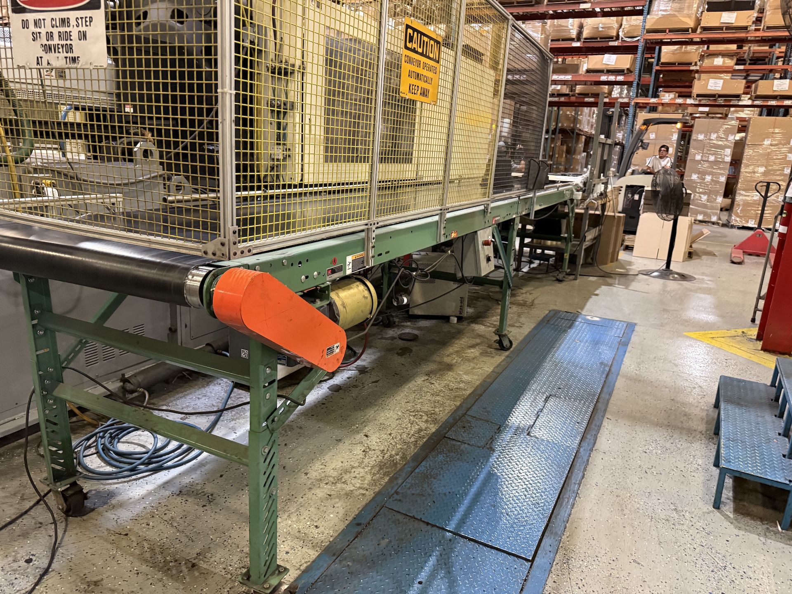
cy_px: 297
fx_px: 549
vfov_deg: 56.8
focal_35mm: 24
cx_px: 396
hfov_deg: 71.6
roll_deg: -2.4
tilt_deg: -14.7
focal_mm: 6.76
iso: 800
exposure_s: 1/60
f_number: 1.78
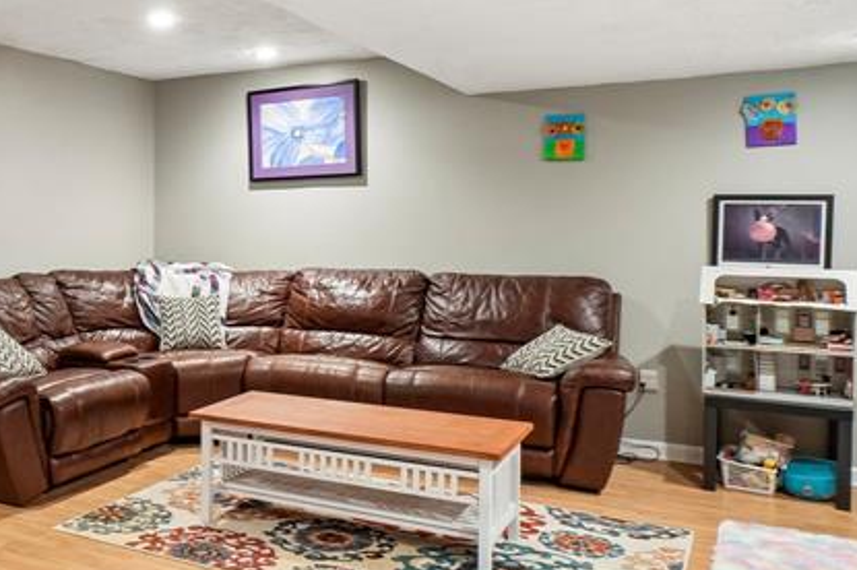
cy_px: 240
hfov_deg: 46.9
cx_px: 89
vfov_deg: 35.8
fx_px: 880
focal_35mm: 37
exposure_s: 1/2
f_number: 8
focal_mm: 10
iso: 400
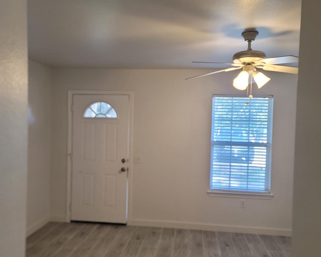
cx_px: 160
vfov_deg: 44.5
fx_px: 314
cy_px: 135
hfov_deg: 54.2
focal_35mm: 33
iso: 250
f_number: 1.8
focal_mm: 7
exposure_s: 1/120
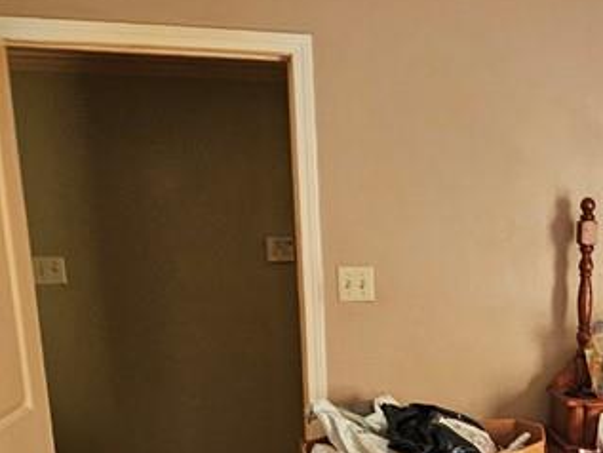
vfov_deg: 32.5
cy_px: 413
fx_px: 732
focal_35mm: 42
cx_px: 546
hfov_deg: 41.2
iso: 250
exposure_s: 1/70
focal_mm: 2.2
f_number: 2.2
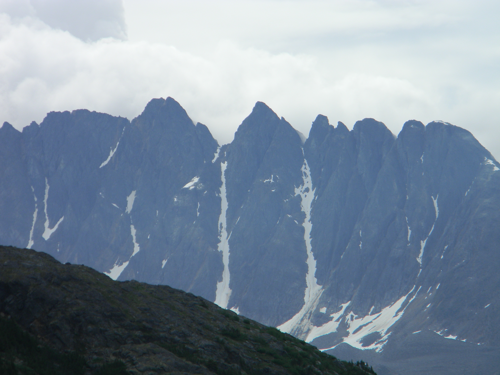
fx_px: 4015
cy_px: 188
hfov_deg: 7.1
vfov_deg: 5.3
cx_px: 250
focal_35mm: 278
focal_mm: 50.4
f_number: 5.4
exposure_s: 1/638
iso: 80
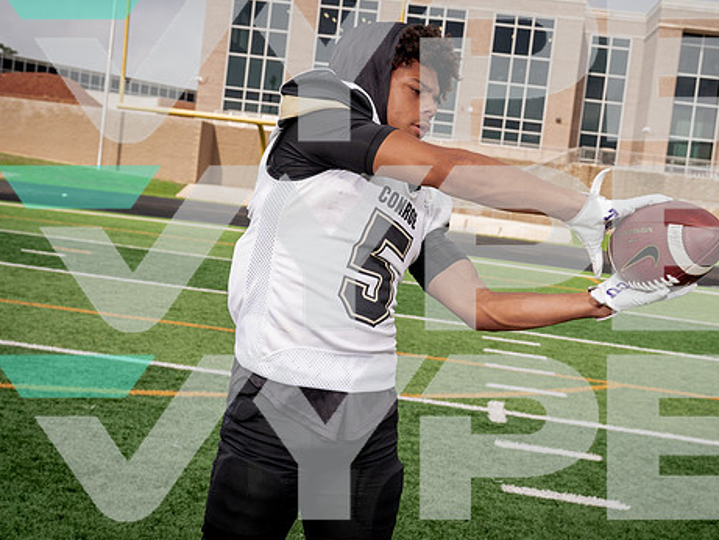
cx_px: 395
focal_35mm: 45
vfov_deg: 32.2
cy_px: 249
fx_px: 935
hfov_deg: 42.0
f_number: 6.3
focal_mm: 34
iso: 400
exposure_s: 1/1600
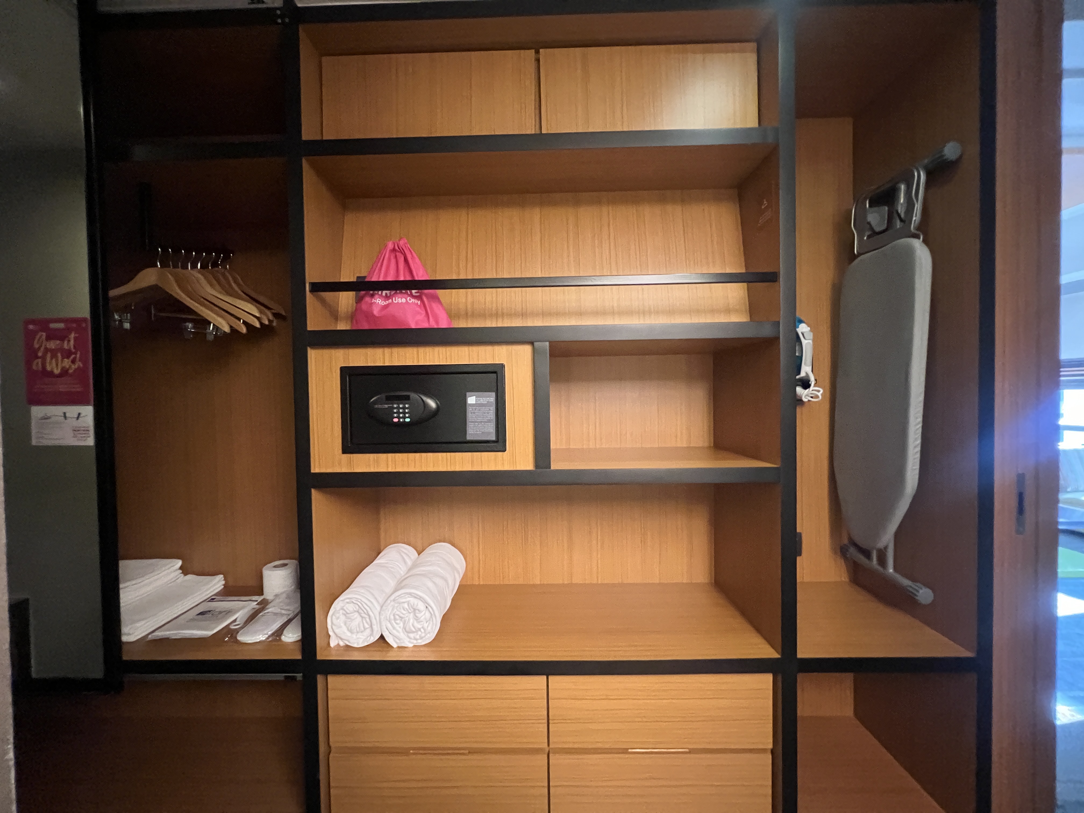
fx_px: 407
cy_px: 406
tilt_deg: -0.5
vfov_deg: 89.9
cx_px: 542
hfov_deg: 106.2
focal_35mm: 13
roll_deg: +1.1
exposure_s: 1/34
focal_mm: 1.57
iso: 800
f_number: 1.8
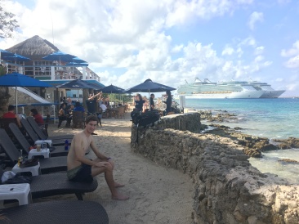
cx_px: 150
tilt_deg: -2.4
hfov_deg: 61.7
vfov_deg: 48.2
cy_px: 112
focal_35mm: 29
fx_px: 250
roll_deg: +1.1
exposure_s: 1/390
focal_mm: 4.15
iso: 25
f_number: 2.2
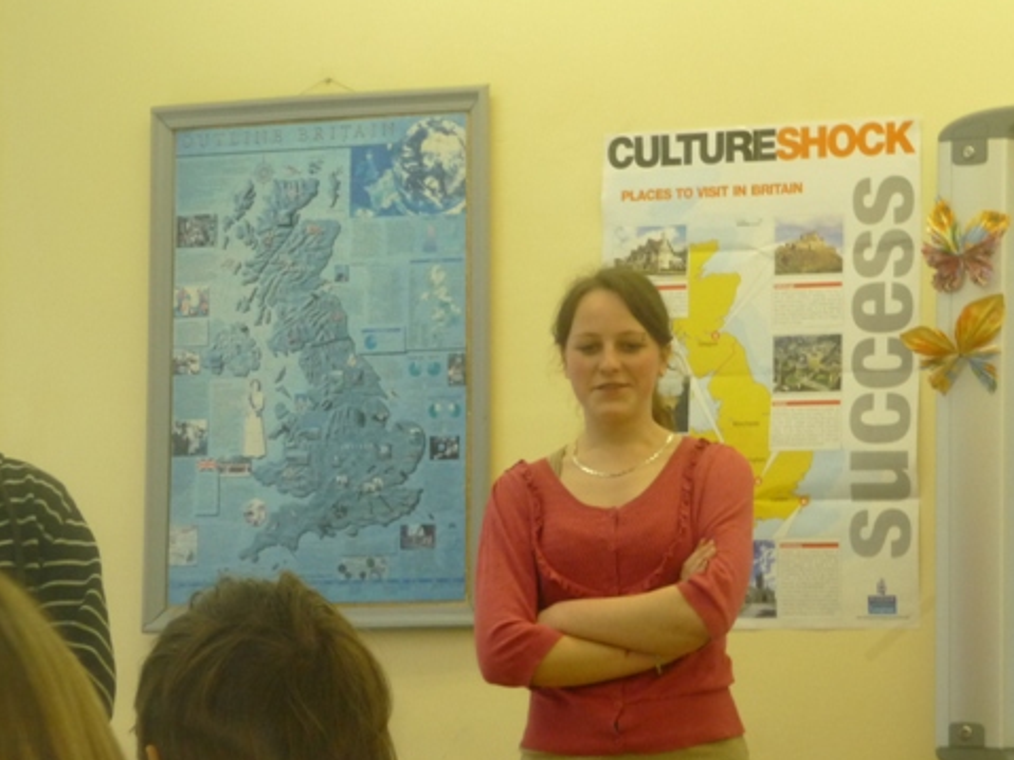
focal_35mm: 171
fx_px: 5008
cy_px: 315
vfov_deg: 8.7
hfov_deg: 11.6
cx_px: 660
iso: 320
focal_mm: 21.8
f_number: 4.7
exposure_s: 1/40
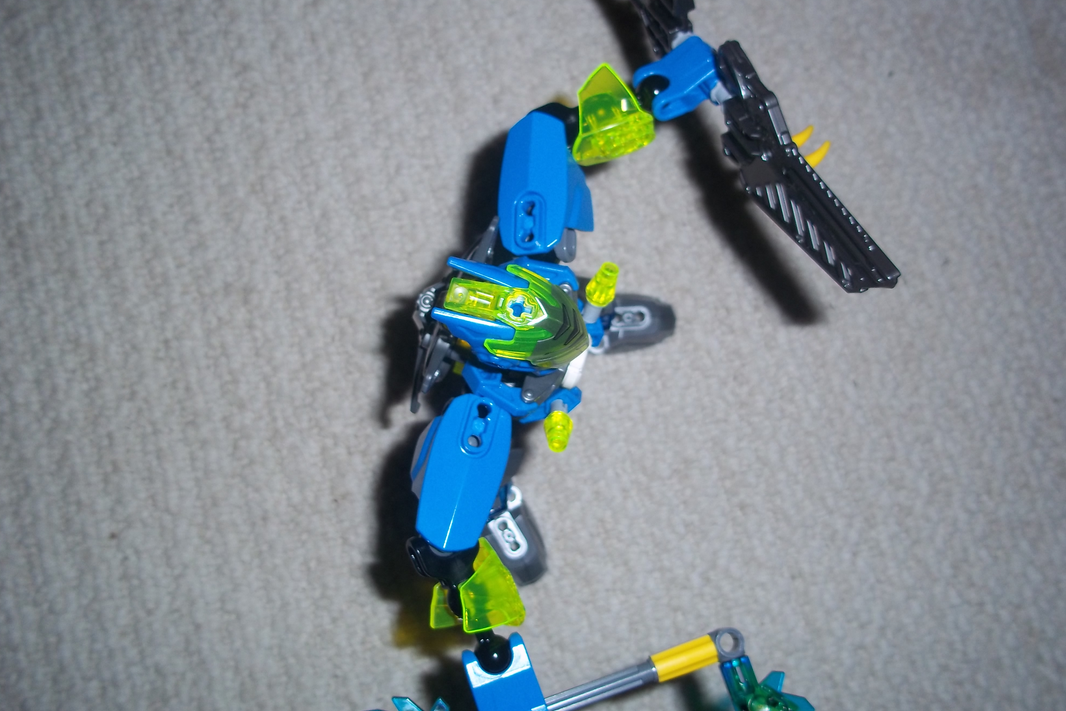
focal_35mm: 38
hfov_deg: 50.7
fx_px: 1125
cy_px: 320
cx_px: 529
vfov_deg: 35.0
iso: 80
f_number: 3.1
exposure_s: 1/30
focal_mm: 6.5
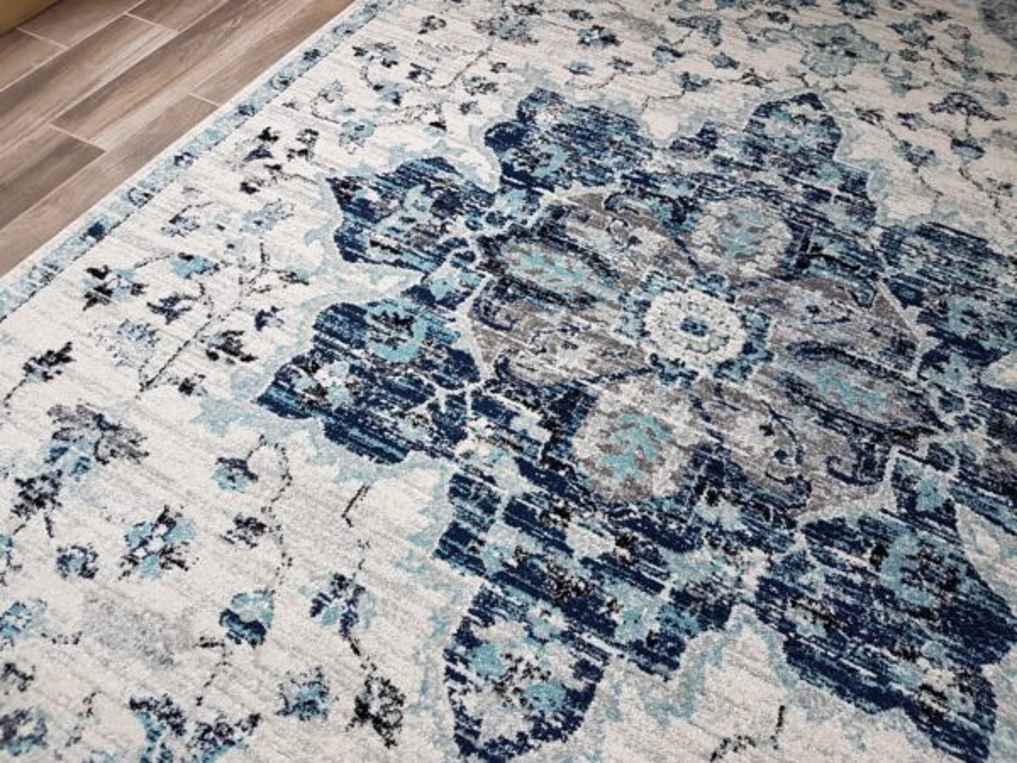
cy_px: 382
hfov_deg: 67.3
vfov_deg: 53.1
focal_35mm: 26
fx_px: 764
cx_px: 508
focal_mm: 4.2
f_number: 1.7
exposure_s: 1/60
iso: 125
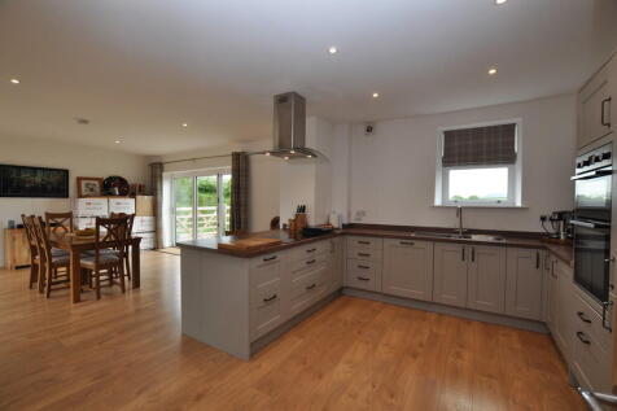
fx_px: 257
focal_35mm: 15
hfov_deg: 100.4
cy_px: 206
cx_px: 308
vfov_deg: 77.3
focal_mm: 10
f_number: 5.6
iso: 400
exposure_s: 1/125
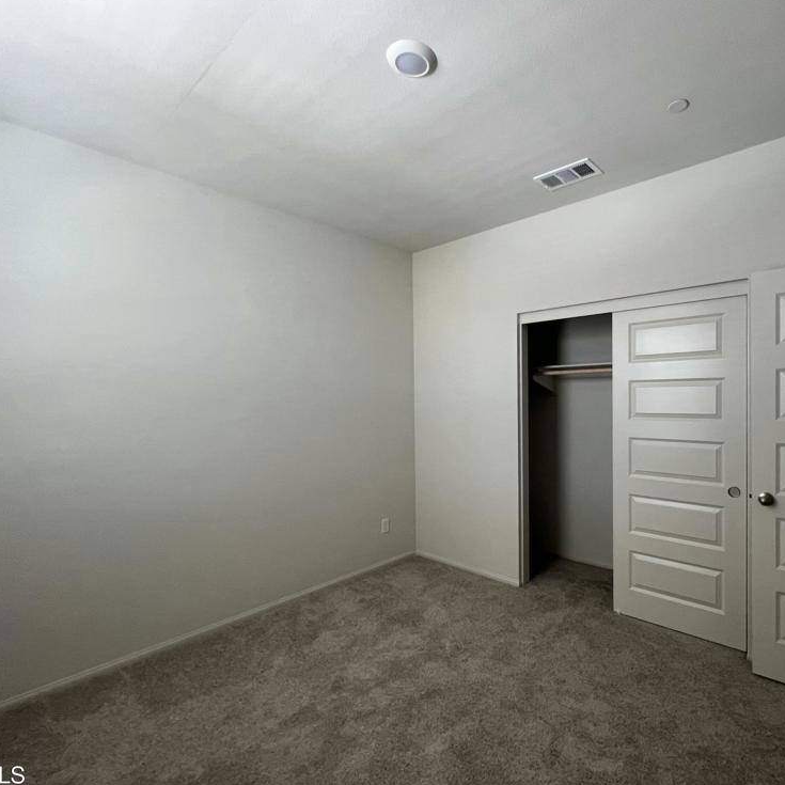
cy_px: 403
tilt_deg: +0.3
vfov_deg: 87.4
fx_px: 411
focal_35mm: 16
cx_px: 490
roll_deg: +1.0
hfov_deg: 85.7
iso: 250
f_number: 1.8
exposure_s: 1/60
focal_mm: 1.57
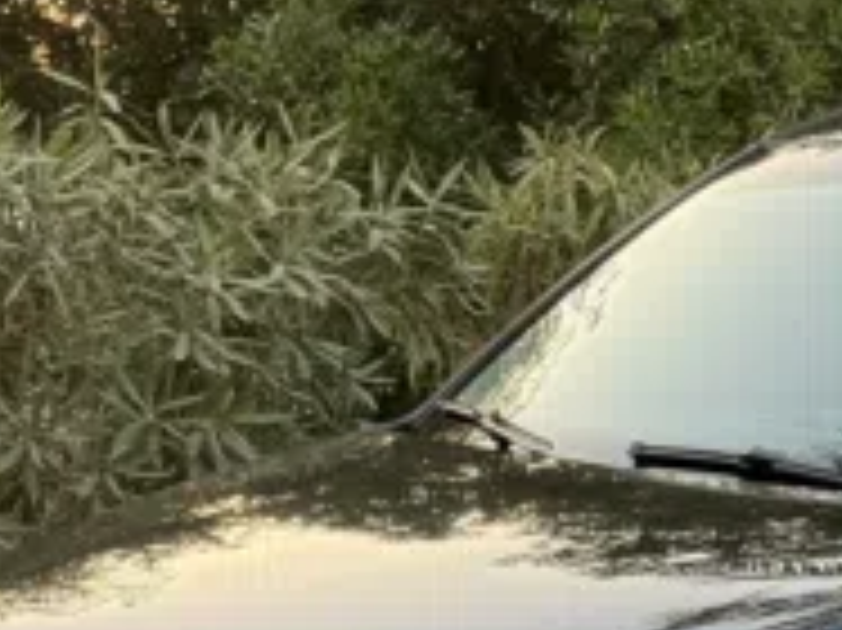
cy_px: 734
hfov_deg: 11.8
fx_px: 3987
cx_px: 1009
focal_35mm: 164
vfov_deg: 8.9
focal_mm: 6.76
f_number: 1.78
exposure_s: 1/239
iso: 100
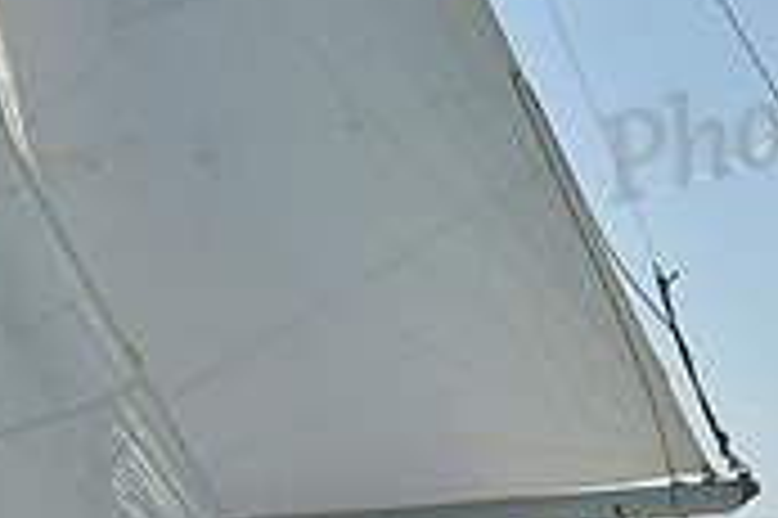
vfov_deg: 5.8
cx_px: 373
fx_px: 5074
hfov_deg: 8.8
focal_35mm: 235
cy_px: 800
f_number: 5.6
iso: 250
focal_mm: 70
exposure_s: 1/800
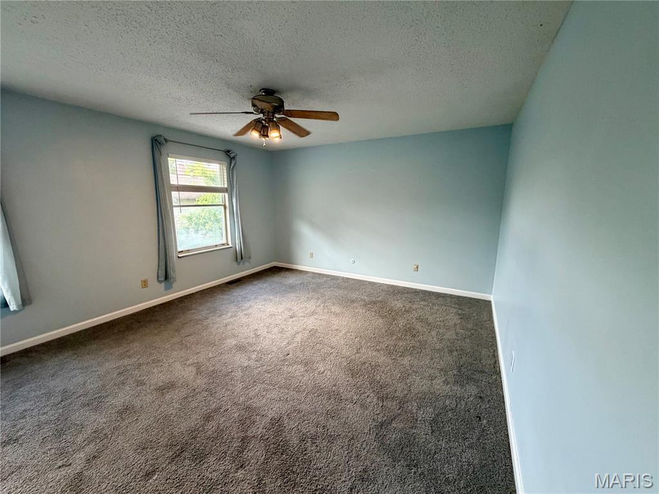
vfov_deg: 85.7
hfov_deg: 102.1
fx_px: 267
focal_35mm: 14
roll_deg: +0.7
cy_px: 247
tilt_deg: -9.9
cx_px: 330
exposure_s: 1/121
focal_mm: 2.22
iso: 250
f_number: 2.2
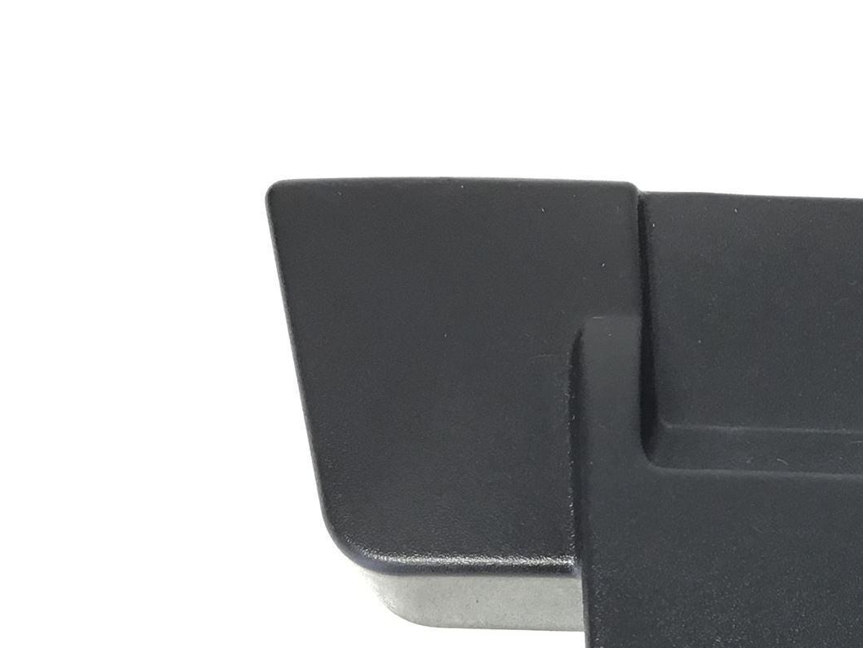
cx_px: 821
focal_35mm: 67
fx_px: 1671
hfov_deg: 27.6
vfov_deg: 21.4
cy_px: 594
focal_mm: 3.3
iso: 100
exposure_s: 1/33
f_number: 2.4
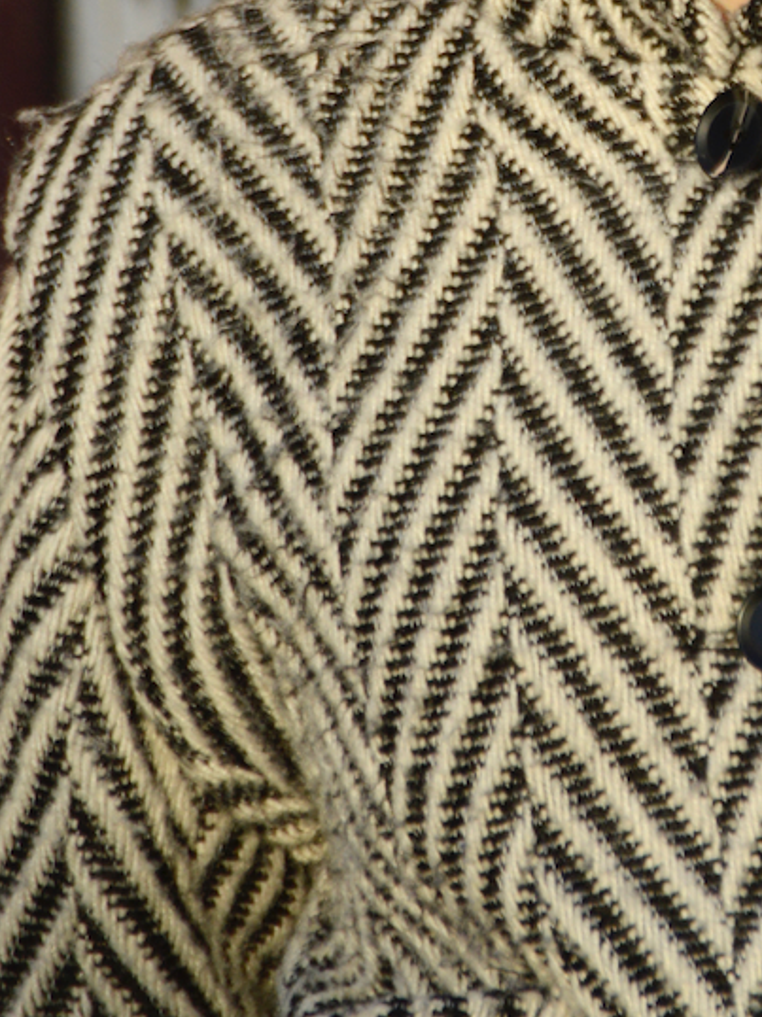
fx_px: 20150
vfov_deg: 2.9
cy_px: -157
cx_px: 756
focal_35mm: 686
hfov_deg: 2.2
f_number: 6.3
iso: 400
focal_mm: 200
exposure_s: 1/640
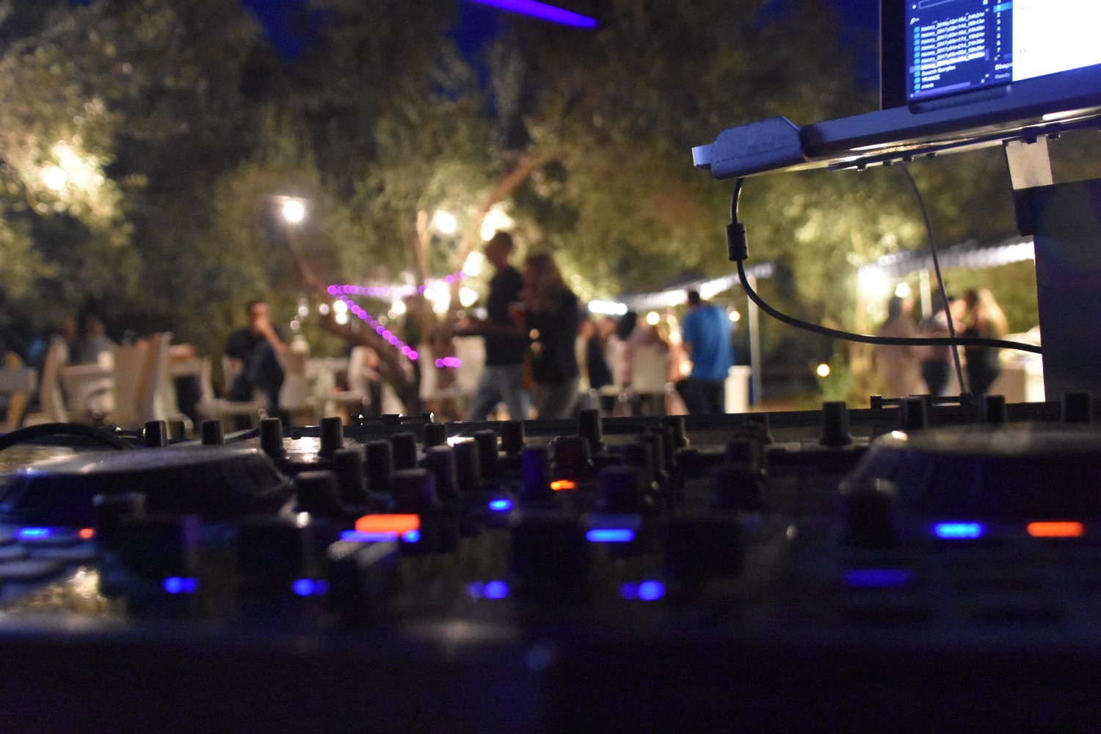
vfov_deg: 36.9
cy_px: 367
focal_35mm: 36
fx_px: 1101
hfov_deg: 53.1
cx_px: 550
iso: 11400
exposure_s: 1/60
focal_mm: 24
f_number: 3.8
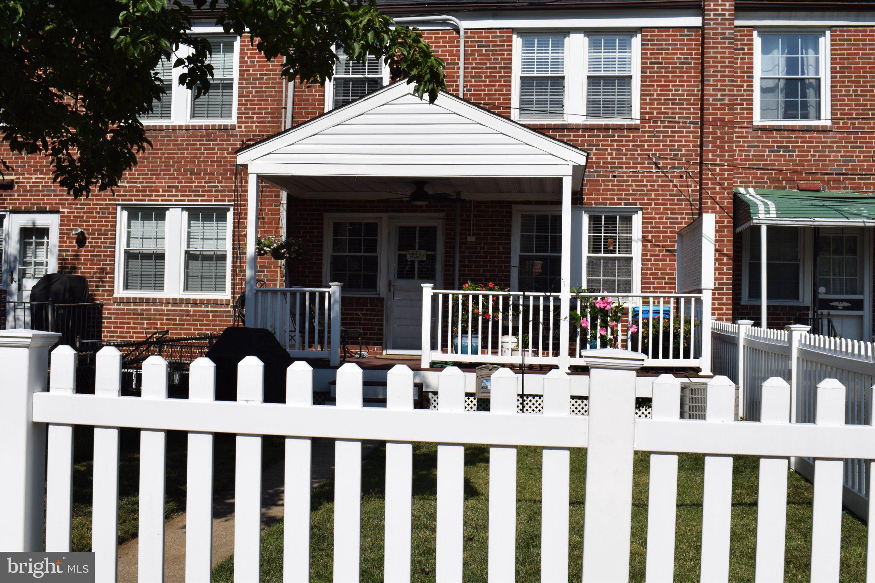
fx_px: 911
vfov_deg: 35.5
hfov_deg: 51.3
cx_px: 438
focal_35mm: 38
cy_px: 292
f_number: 11
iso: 200
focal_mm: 25
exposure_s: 1/500
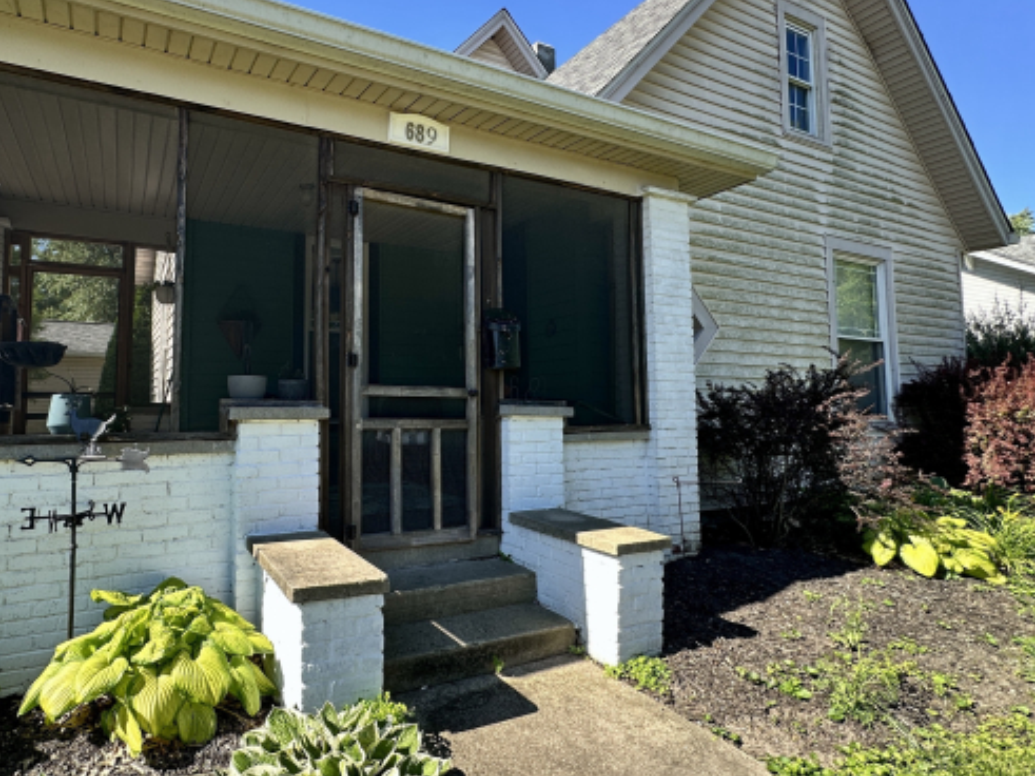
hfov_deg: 82.6
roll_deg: -0.4
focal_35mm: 19
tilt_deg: +3.8
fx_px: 568
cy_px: 365
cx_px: 372
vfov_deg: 68.6
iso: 40
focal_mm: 2.22
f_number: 2.2
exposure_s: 1/358
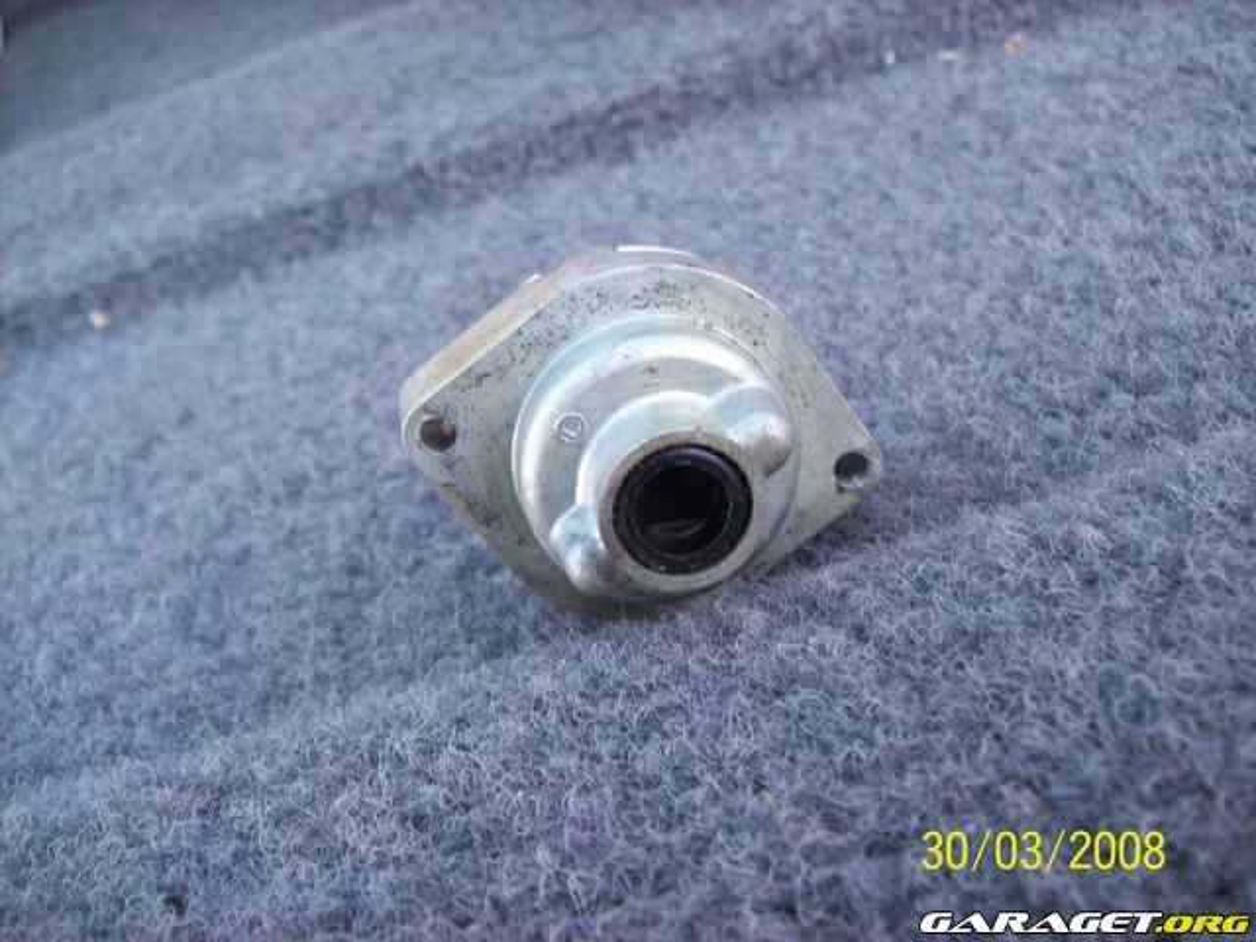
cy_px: 471
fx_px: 1306
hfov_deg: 51.4
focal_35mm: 36
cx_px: 628
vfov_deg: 39.7
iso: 80
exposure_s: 1/64
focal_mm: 6
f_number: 2.7
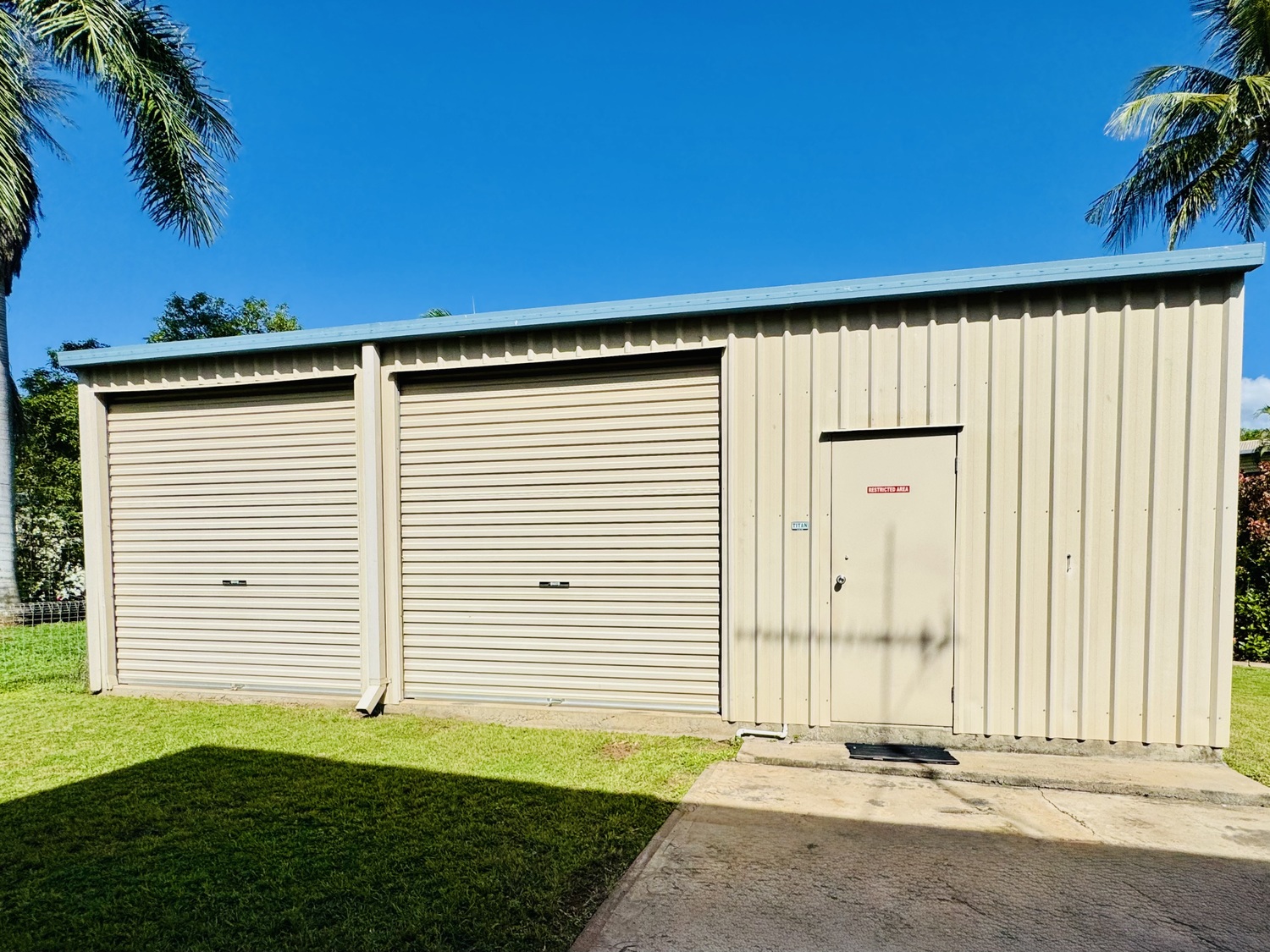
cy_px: 476
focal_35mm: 14
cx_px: 635
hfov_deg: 102.1
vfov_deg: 85.7
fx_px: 514
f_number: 2.2
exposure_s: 1/4132
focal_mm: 2.22
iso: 40
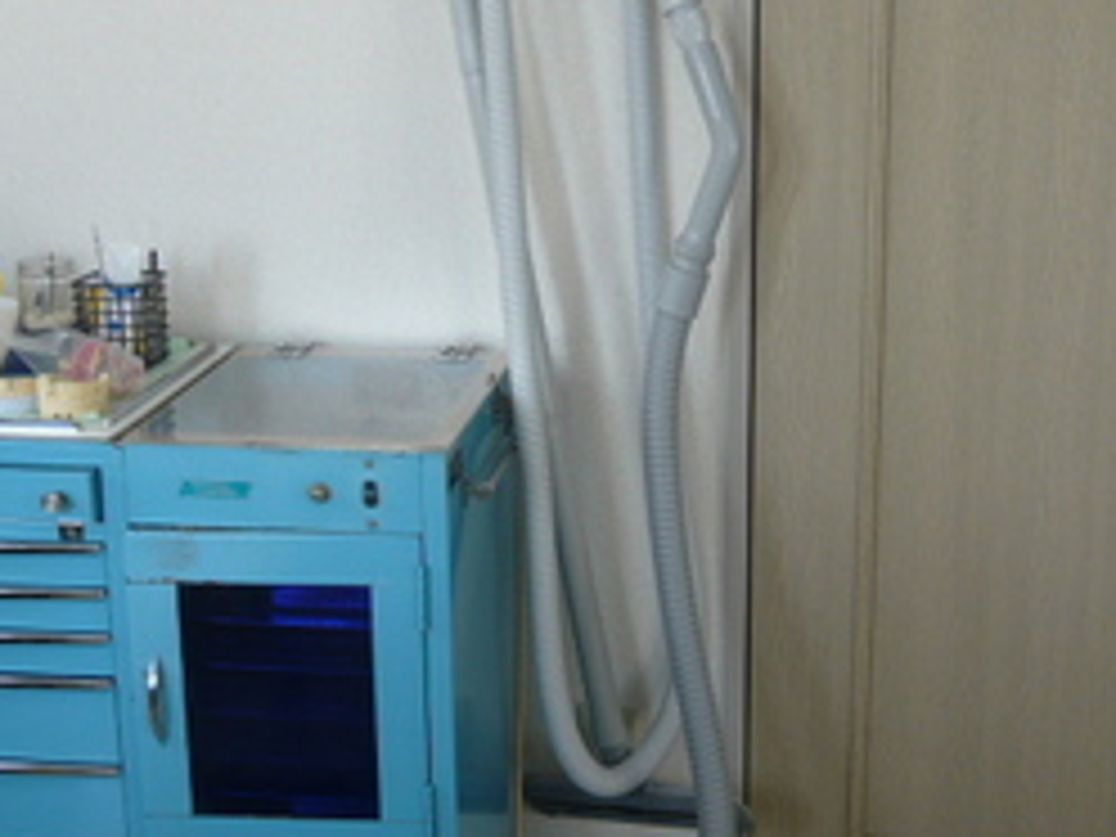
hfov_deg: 34.2
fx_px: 1805
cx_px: 670
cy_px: 371
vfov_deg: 26.1
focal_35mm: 56
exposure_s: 1/50
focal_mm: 5.5
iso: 100
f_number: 2.8
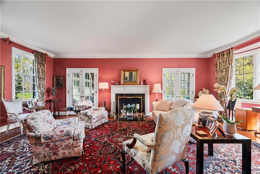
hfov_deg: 104.2
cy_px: 87
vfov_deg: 81.2
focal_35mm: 14
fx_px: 101
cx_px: 130
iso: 400
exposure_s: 1/2
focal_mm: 14
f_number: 8
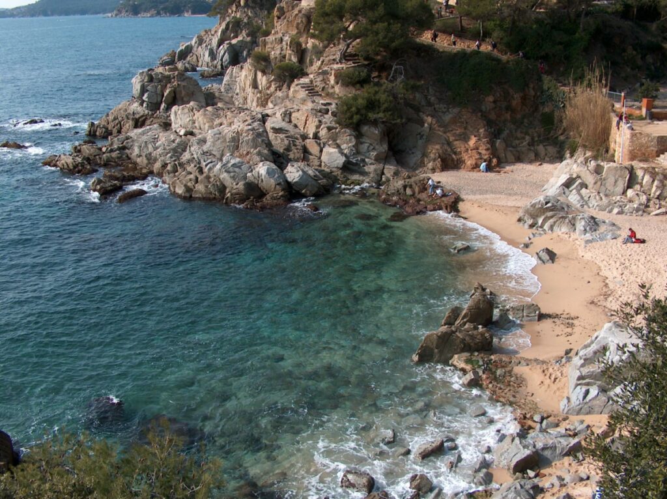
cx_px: 334
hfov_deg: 50.2
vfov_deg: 38.6
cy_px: 250
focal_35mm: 37
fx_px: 712
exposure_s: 1/224
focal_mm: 7.6
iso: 100
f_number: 6.7
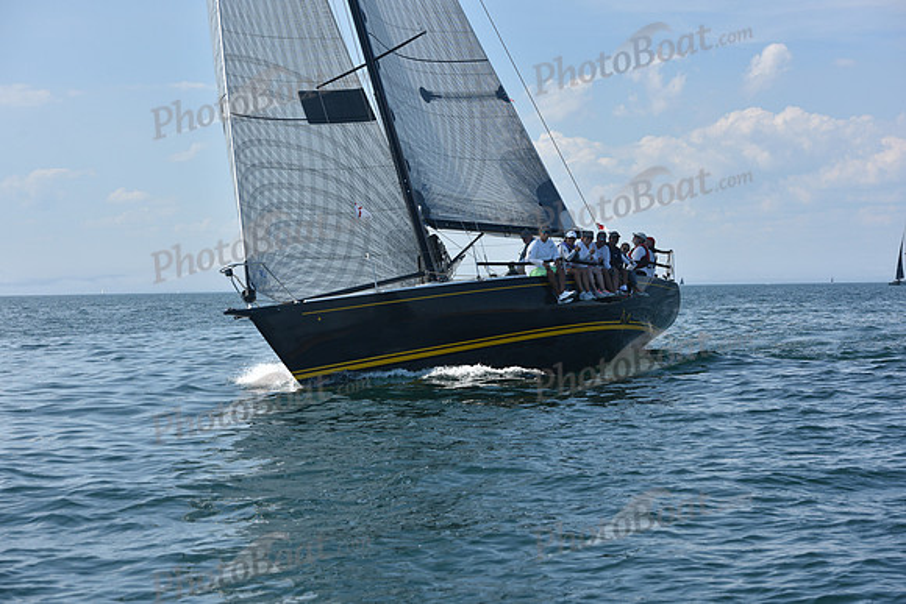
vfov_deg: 19.5
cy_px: 302
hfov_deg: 28.8
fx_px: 1762
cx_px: 453
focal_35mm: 70
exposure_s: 1/1600
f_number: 7.1
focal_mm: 70
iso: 320
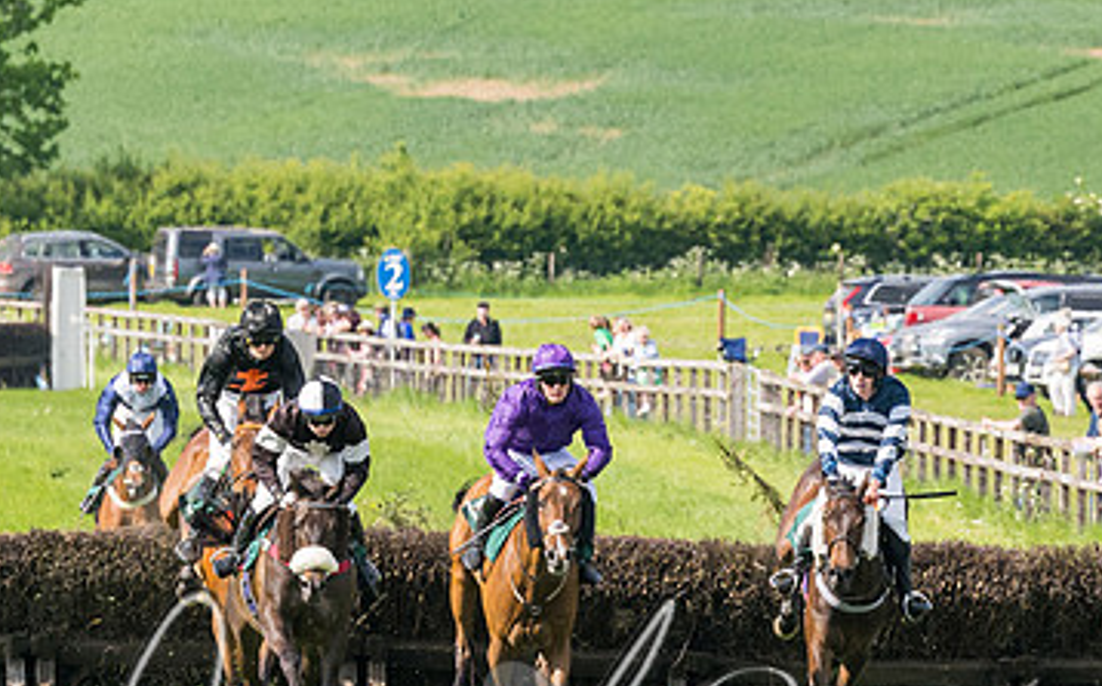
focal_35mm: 622
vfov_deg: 2.1
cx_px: 948
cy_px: 537
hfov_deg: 3.4
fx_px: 18663
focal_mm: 160
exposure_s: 1/2000
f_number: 5
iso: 400
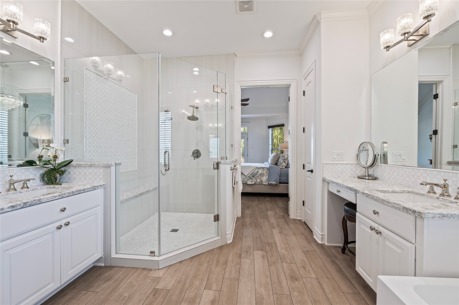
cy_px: 152
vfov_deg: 77.2
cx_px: 230
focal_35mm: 15
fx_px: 191
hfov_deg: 100.4
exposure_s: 1/8
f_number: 6.3
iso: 125
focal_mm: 15
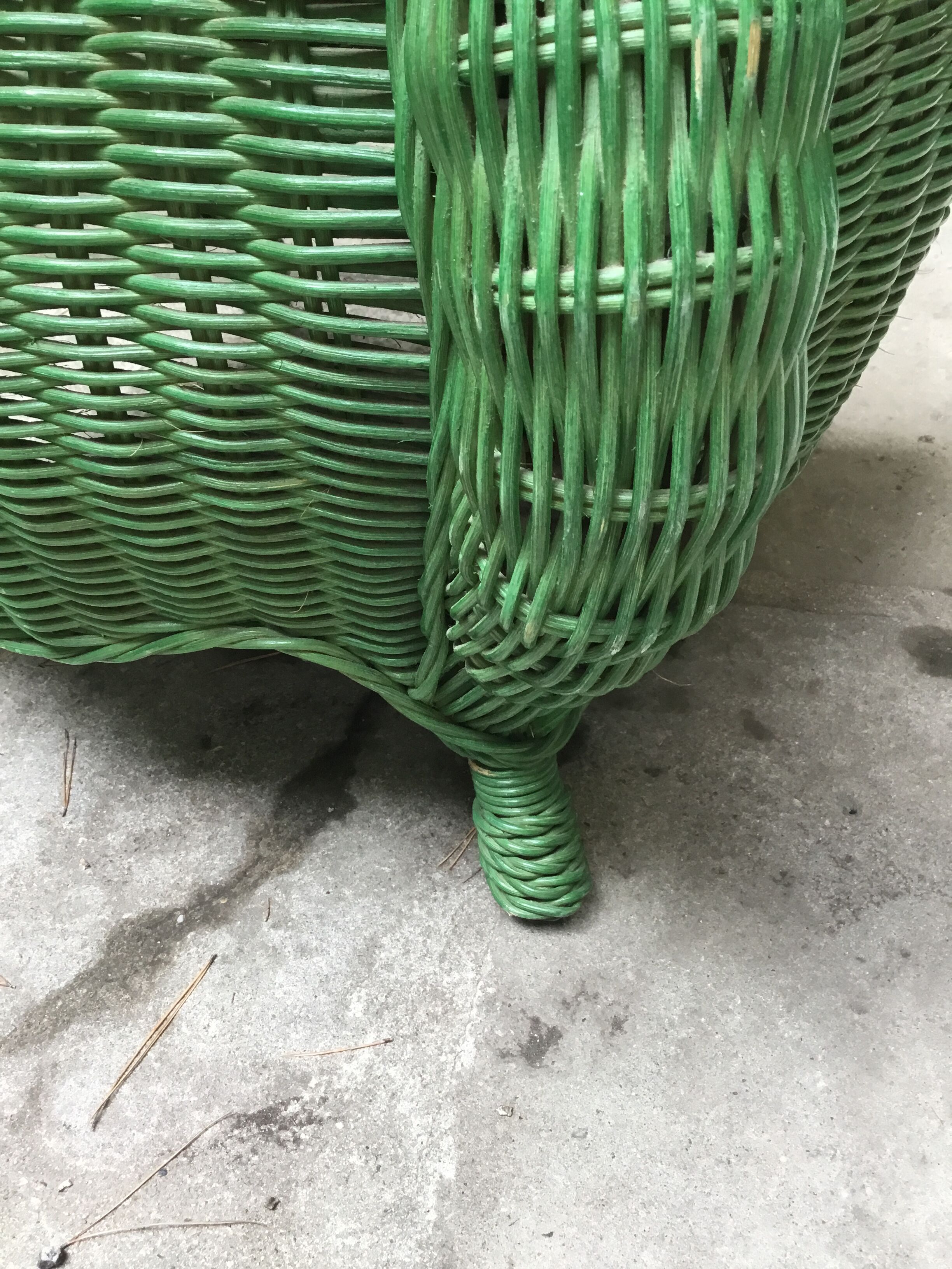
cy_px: 634
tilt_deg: -40.9
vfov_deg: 58.4
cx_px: 476
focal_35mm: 31
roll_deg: +6.6
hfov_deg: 45.4
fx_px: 1137
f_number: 2.4
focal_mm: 3.3
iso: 40
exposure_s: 1/33
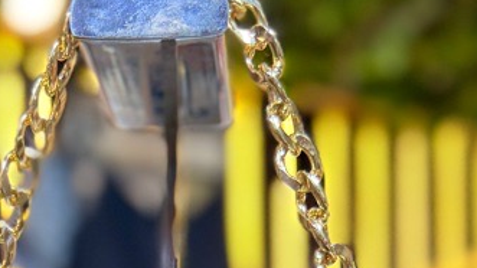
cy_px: 682
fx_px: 1277
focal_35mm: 101
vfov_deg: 10.1
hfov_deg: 21.1
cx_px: 170
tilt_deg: -2.8
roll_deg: +0.7
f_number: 1.78
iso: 100
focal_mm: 6.76
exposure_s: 1/100
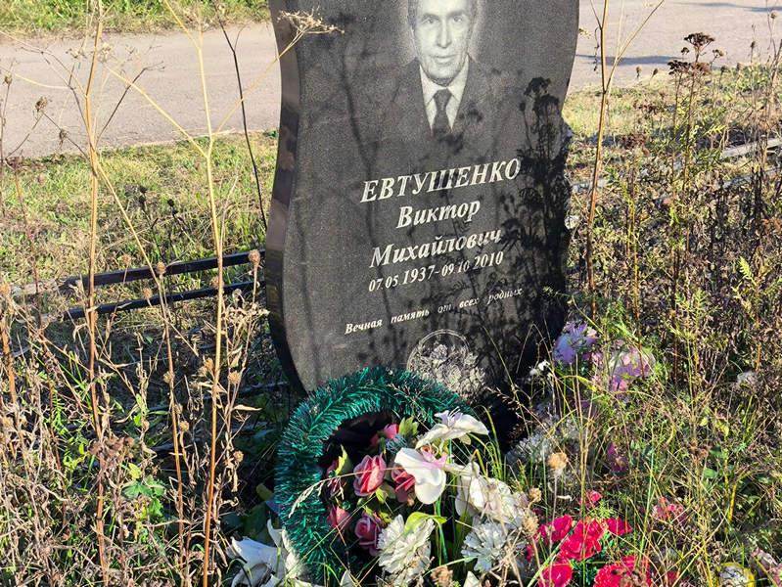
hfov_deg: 38.2
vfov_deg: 29.1
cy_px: 294
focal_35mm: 50
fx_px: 1130
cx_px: 391
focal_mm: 4.71
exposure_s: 1/470
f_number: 1.7
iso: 50
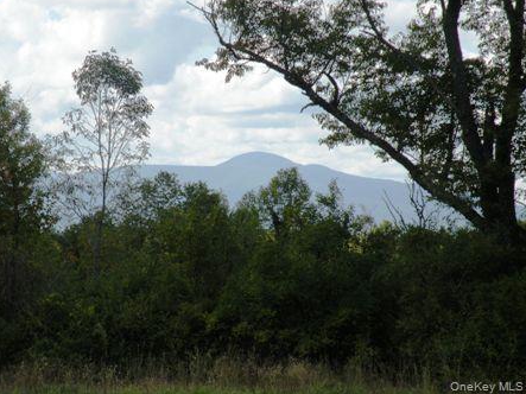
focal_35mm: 190
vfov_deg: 7.8
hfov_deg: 10.4
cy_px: 196
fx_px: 2886
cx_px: 261
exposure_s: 1/247
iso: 64
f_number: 6.3
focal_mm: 33.3
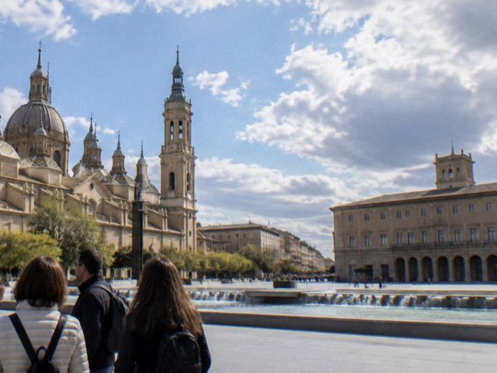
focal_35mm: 46
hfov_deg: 41.0
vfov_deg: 31.5
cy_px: 188
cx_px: 193
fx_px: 661
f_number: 10
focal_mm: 35
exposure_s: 1/400
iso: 320
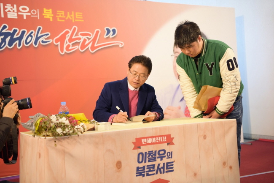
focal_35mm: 50
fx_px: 380
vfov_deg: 27.0
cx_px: 137
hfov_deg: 39.6
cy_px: 92
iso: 320
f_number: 3.2
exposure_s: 1/100
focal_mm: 50
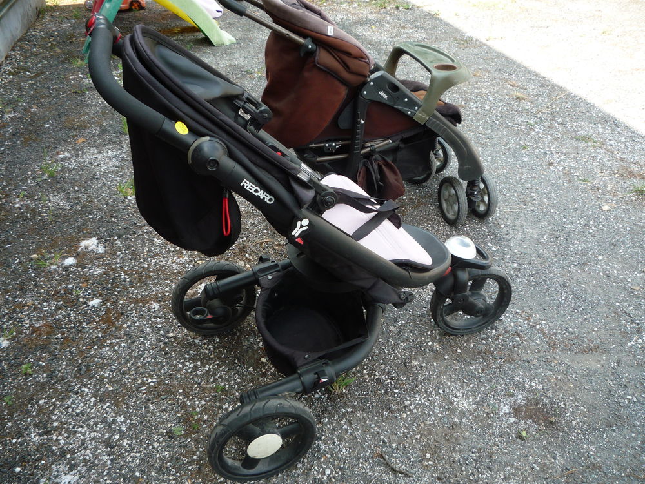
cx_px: 322
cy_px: 242
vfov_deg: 46.8
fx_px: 559
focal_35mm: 30
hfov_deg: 60.0
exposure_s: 1/100
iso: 100
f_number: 3.5
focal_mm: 5.2
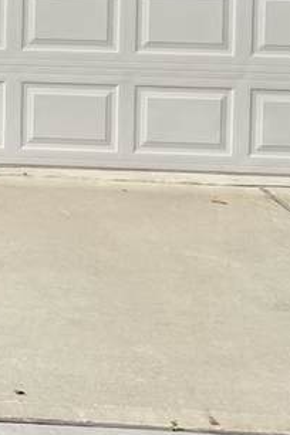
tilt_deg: +0.4
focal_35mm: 113
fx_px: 1365
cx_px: -269
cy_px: -63
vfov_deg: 17.4
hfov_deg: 11.1
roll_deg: +0.3
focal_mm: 4.2
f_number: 1.6
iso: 32
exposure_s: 1/4831
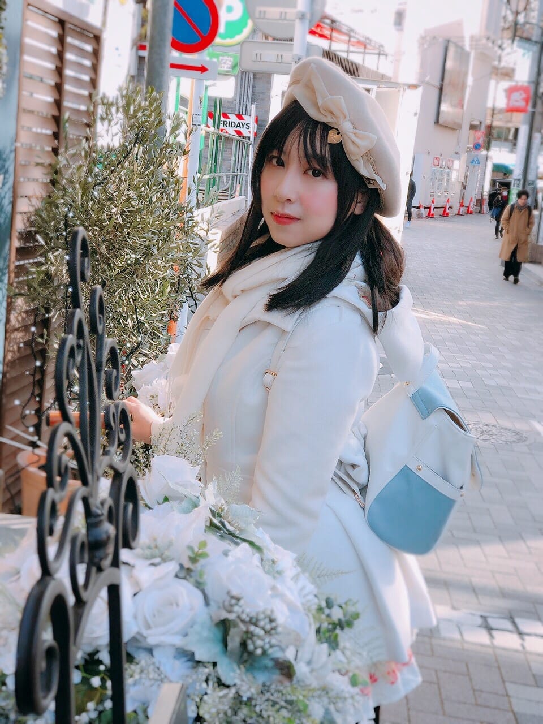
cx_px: 272
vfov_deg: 33.8
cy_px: 362
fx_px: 1192
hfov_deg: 25.7
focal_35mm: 57
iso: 25
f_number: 2.8
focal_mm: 6.6
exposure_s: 1/100
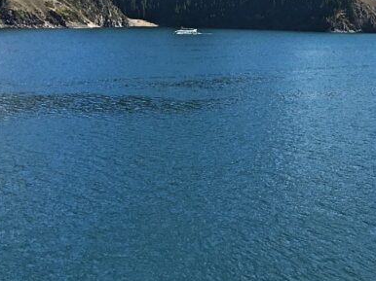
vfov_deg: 18.3
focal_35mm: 77
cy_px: -37
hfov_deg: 24.8
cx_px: 316
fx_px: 836
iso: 25
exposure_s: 1/1425
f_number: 2.2
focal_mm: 4.15
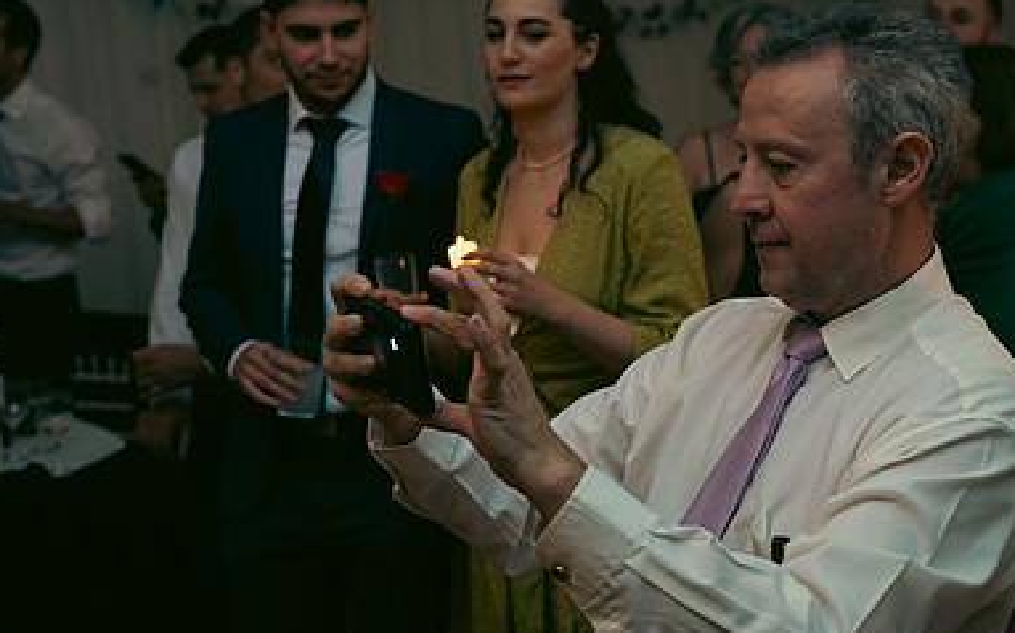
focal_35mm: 68
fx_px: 1880
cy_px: 253
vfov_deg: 19.1
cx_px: 710
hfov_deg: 29.9
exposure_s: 1/160
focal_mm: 44
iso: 800
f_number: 3.5
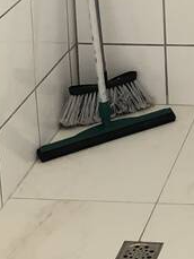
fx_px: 985
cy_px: -127
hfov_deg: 10.7
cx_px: 319
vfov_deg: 14.0
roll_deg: +1.3
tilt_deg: -9.6
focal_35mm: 132
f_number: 1.8
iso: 40
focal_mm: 4
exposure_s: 1/24
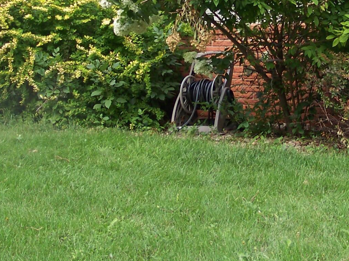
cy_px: 57
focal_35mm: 97
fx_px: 978
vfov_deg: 15.2
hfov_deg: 20.2
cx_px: 214
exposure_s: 1/160
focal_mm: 5.85
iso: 64
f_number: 2.8
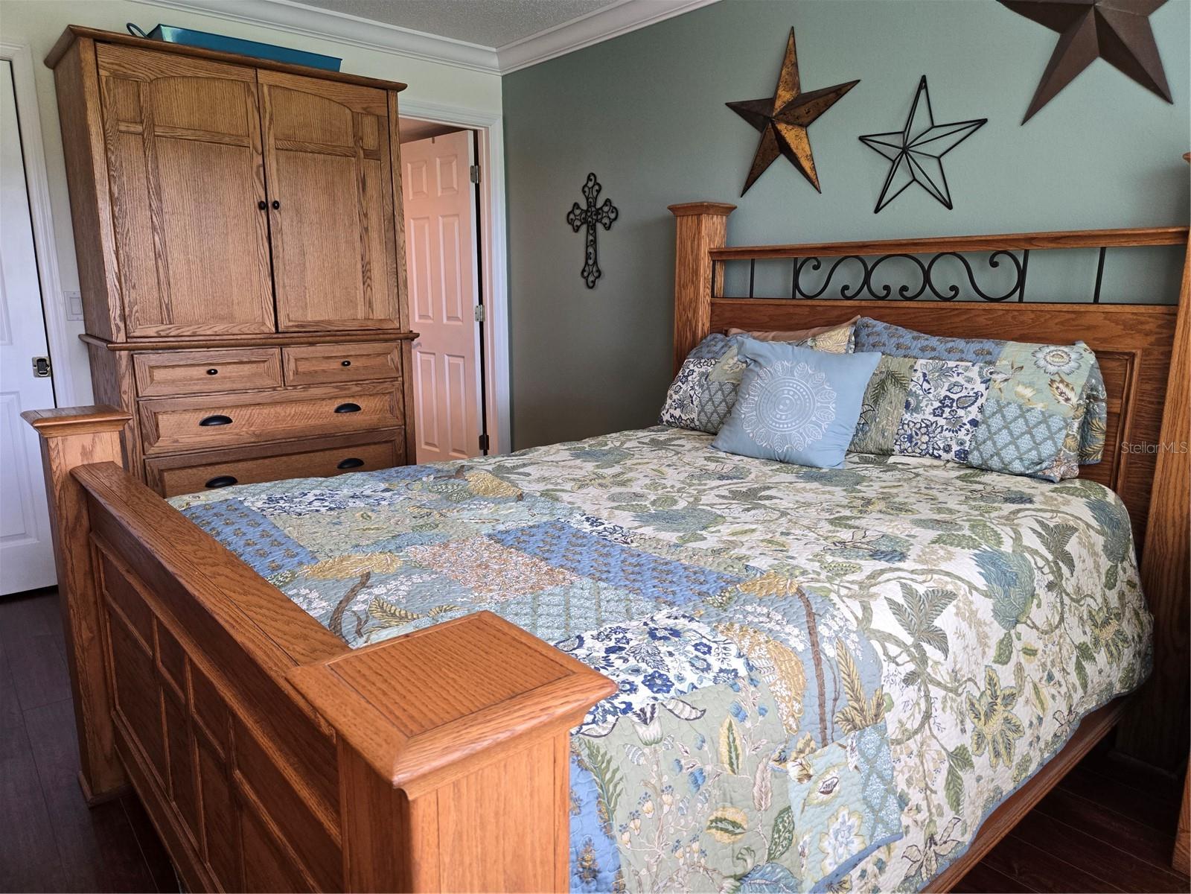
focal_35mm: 23
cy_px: 447
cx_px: 596
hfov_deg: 73.9
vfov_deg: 58.9
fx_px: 791
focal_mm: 5.4
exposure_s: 1/120
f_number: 1.8
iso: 200
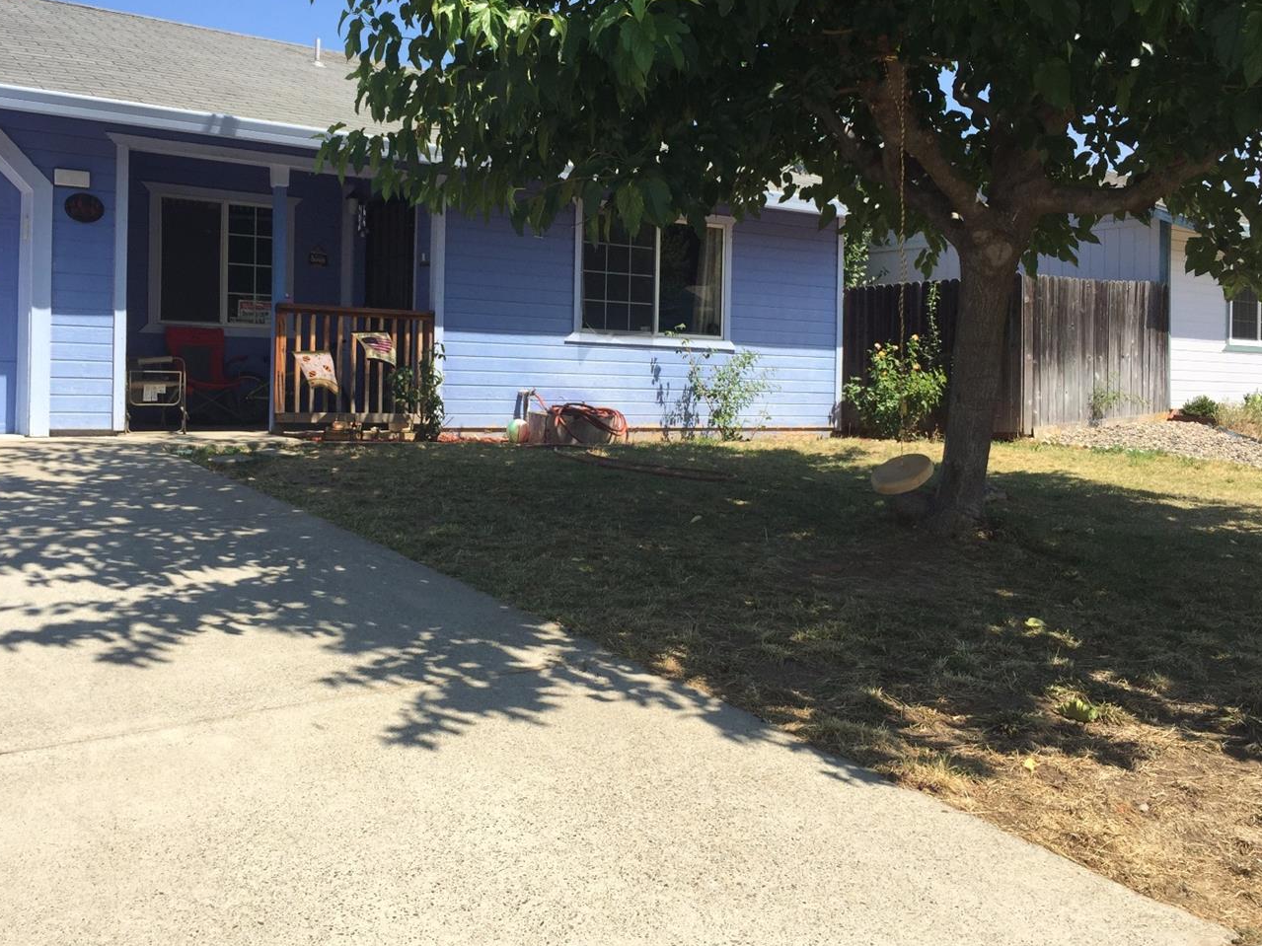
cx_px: 585
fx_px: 1239
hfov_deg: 53.9
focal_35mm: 34
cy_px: 420
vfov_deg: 41.7
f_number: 2.2
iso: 32
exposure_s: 1/1364
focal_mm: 4.15
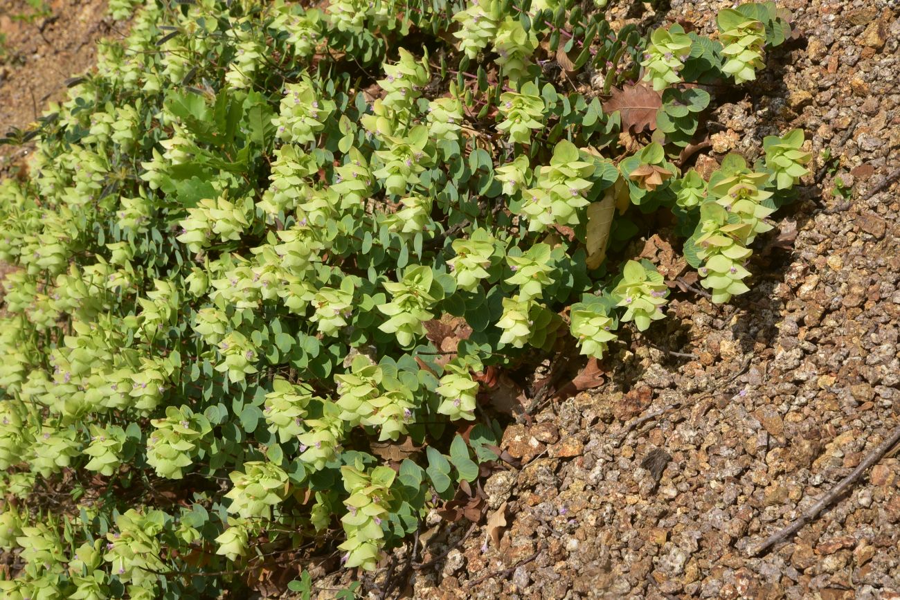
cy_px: 300
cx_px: 450
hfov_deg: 58.7
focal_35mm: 32
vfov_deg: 41.1
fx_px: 800
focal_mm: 32
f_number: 25
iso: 320
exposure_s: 1/125
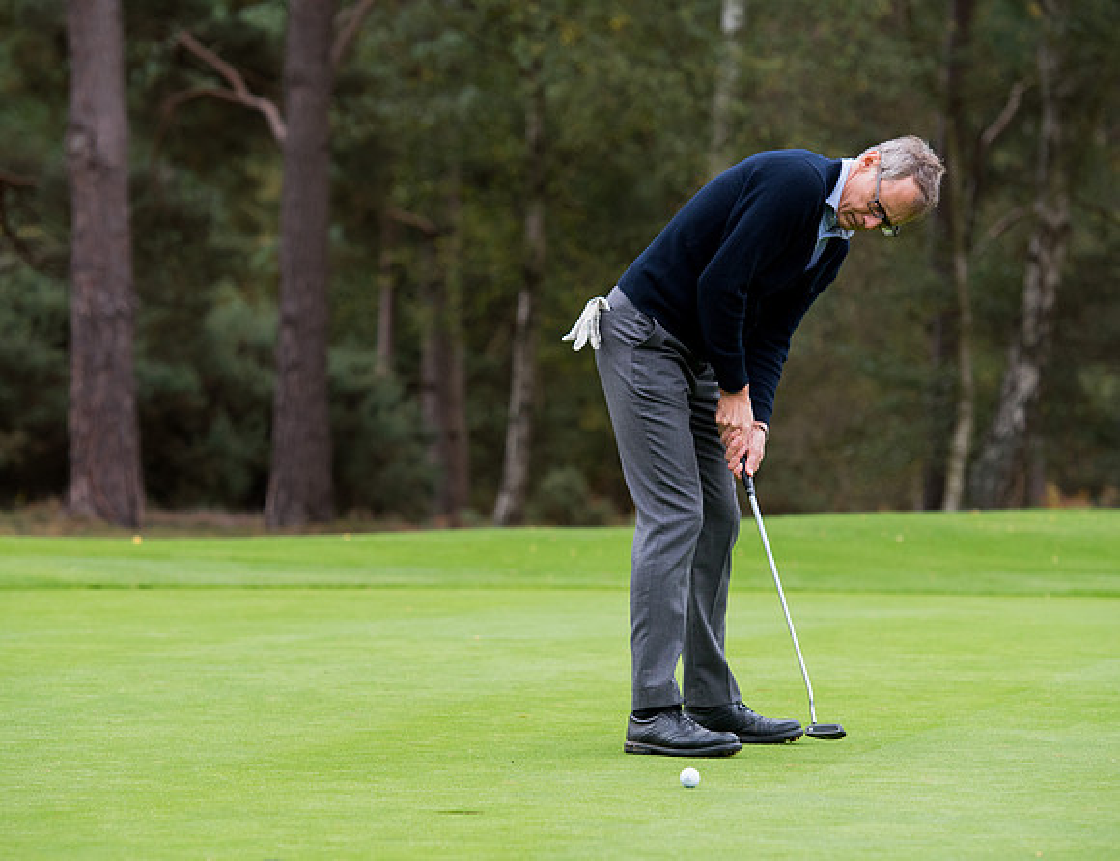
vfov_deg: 9.5
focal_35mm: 159
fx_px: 5184
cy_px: 442
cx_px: 545
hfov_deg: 12.3
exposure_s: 1/1000
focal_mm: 135
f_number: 4
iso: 1000
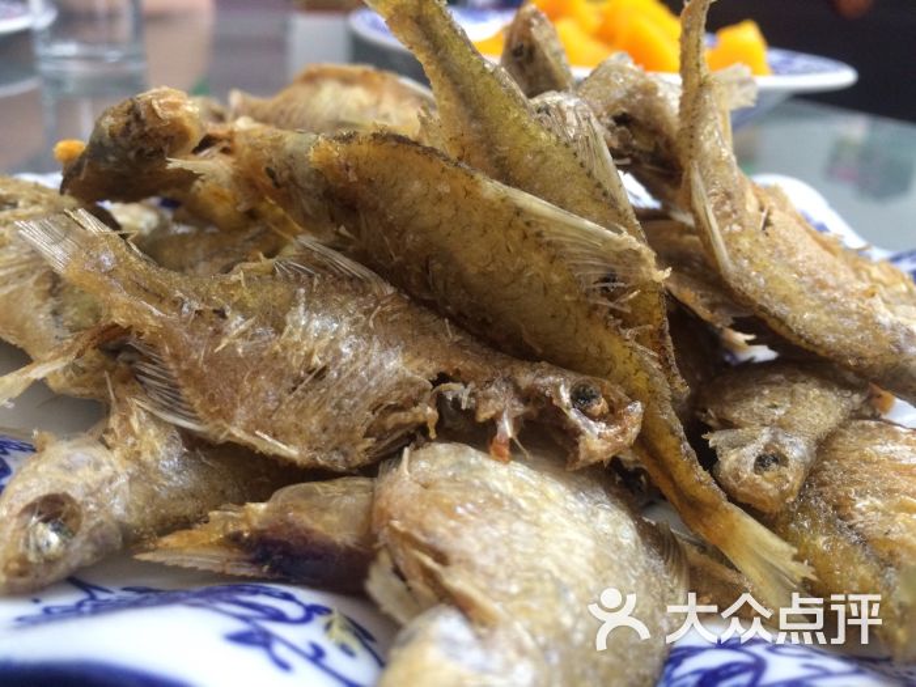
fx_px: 767
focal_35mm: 29
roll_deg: -4.4
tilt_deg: -26.6
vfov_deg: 48.2
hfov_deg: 61.7
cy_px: 344
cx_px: 458
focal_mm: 4.15
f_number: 2.2
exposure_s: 1/33
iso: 200
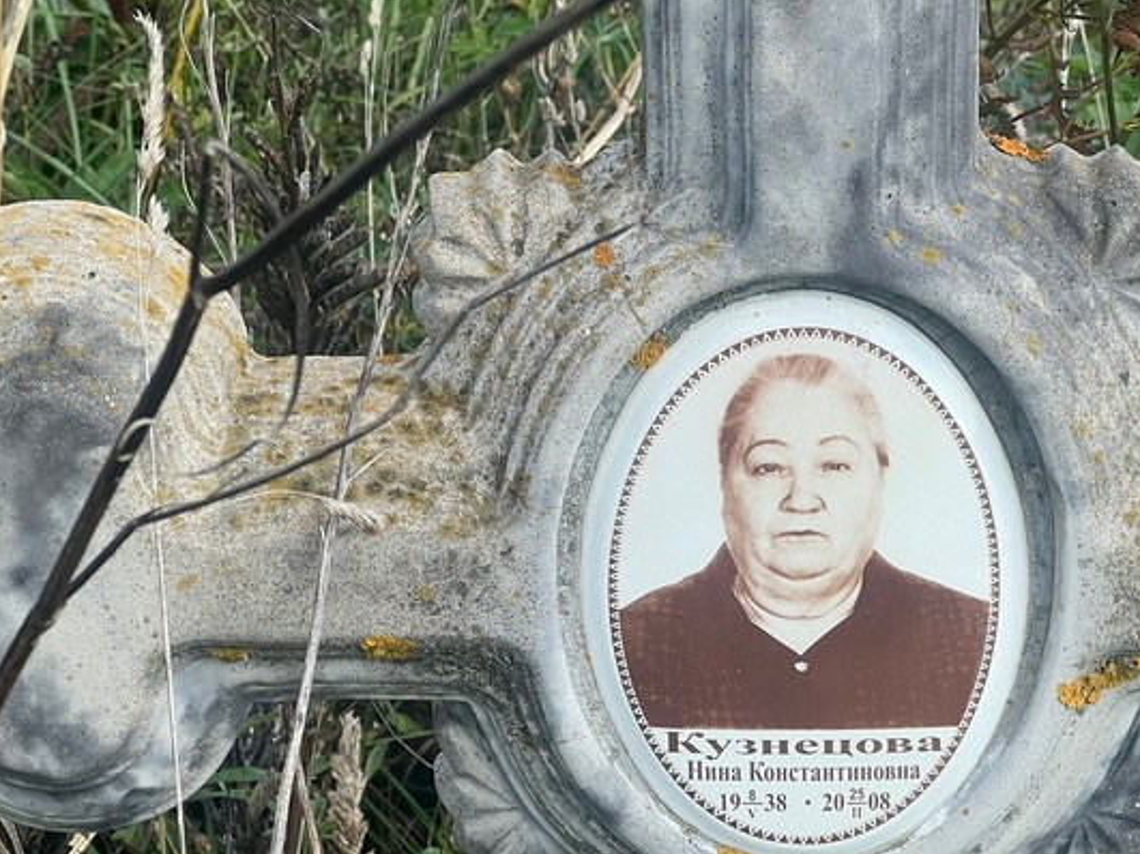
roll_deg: -1.4
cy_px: 575
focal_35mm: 116
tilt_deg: -21.9
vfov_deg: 12.7
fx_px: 3819
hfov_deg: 16.9
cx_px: 786
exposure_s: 1/315
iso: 25
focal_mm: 9
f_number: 2.8
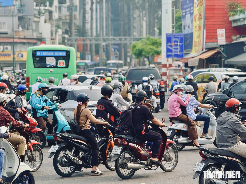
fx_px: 853
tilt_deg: -0.6
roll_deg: +0.2
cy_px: 92
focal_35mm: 120
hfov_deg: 16.4
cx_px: 123
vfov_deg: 12.3
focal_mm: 15.66
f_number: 2.8
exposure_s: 1/880
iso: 64
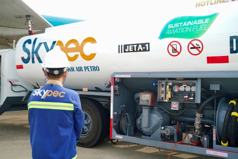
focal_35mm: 41
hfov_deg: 47.4
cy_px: 80
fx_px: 271
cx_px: 119
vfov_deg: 32.6
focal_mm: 41
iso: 80
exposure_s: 1/200
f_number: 4
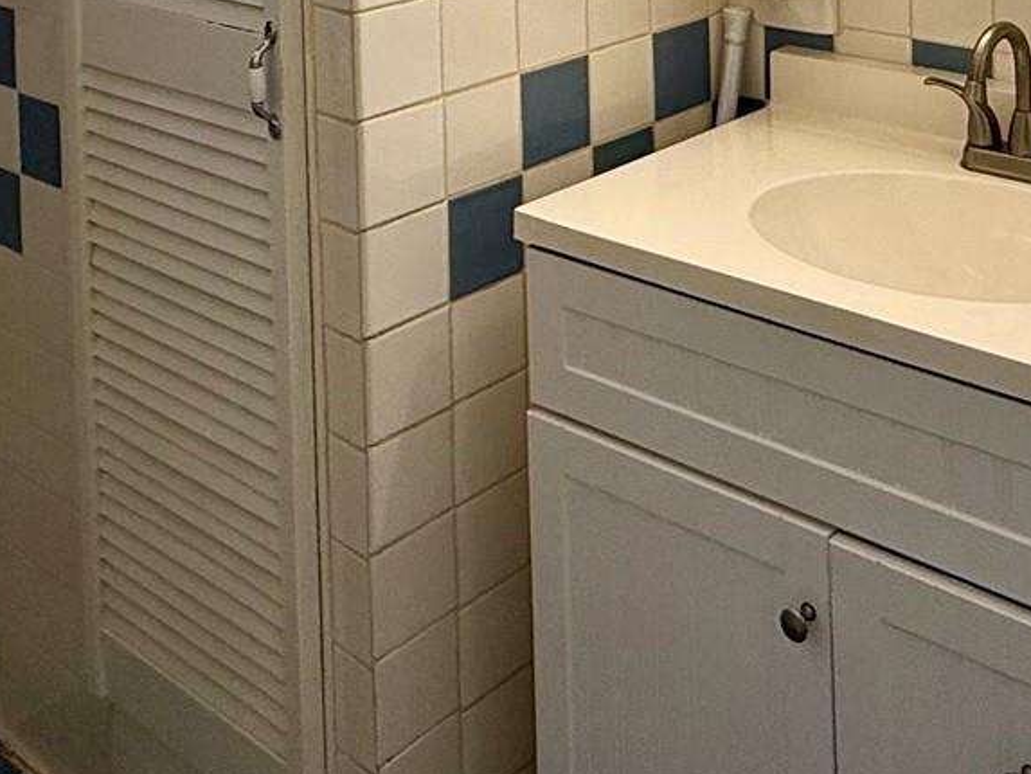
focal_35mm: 50
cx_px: 731
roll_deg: +1.5
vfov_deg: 24.6
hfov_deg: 37.5
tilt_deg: -0.4
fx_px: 1490
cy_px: -283
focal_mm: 2.22
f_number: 2.2
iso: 64
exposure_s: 1/120
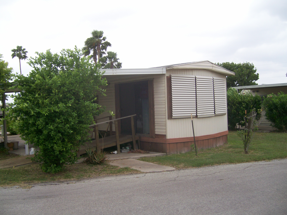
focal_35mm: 35
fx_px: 290
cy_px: 108
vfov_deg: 40.7
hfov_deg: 52.6
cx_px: 144
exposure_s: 1/682
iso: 80
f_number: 7.2
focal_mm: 5.8
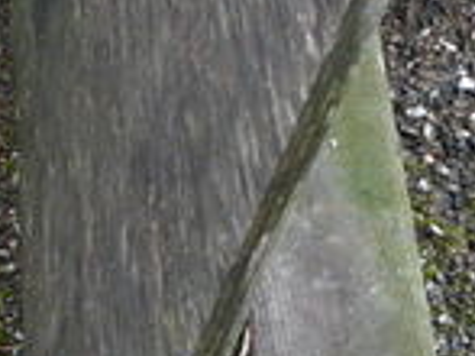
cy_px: -172
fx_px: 2797
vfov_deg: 7.2
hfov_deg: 9.5
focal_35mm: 204
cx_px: -129
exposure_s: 1/60
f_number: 3.3
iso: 100
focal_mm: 5.2
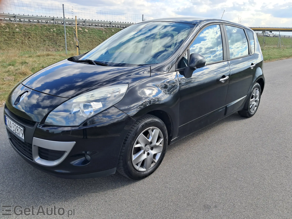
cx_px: 146
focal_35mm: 27
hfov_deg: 65.3
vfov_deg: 51.3
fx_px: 228
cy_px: 110
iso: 50
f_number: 1.8
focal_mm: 4
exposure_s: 1/350
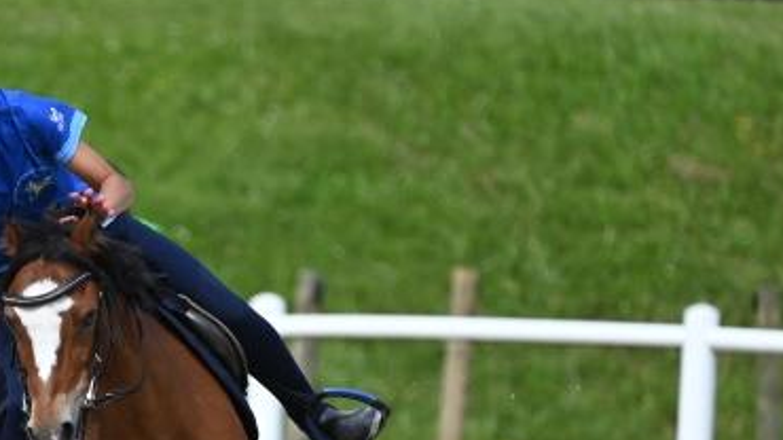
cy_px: 415
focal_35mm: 792
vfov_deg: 1.5
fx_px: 16441
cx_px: 57
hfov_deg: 2.7
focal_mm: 350
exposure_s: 1/1250
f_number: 5.3
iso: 250
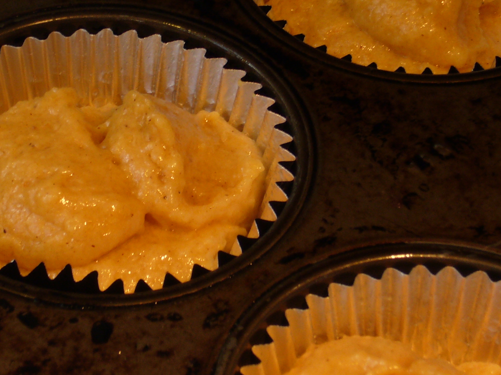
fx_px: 2287
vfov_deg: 9.4
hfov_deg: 12.5
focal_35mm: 158
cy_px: 184
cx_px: 167
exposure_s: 1/25
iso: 100
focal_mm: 13.9
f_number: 4.4
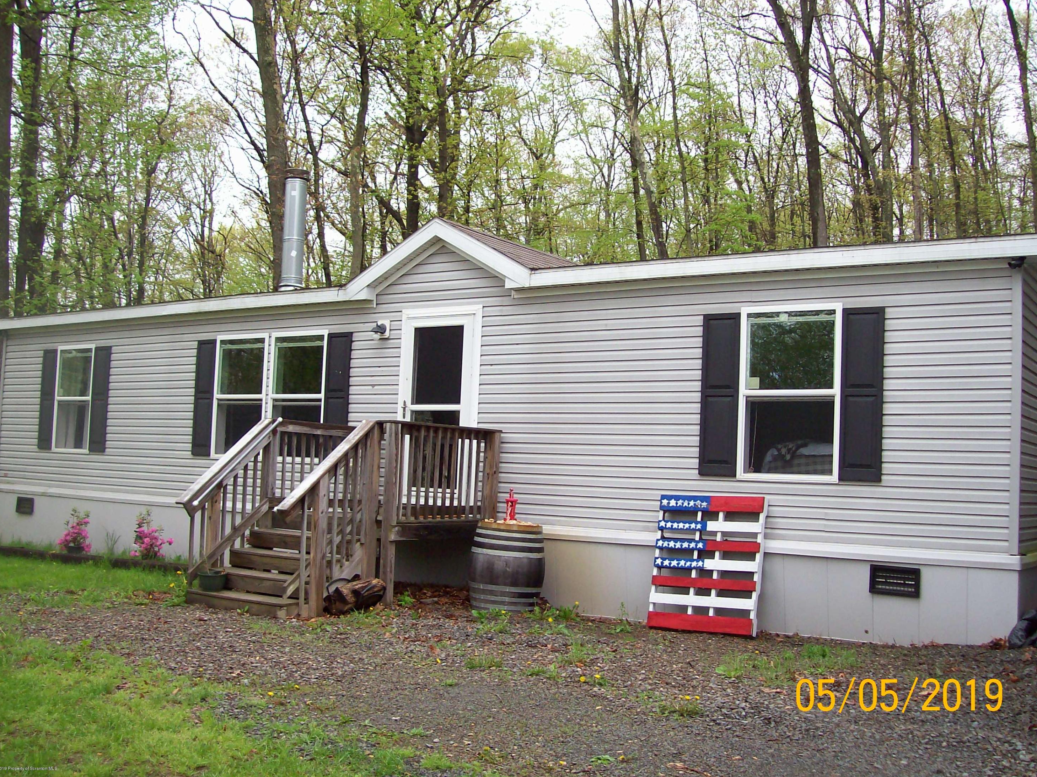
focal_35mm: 37
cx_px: 525
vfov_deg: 38.7
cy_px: 394
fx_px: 1108
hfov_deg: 50.1
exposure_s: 1/228
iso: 80
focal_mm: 6
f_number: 2.7
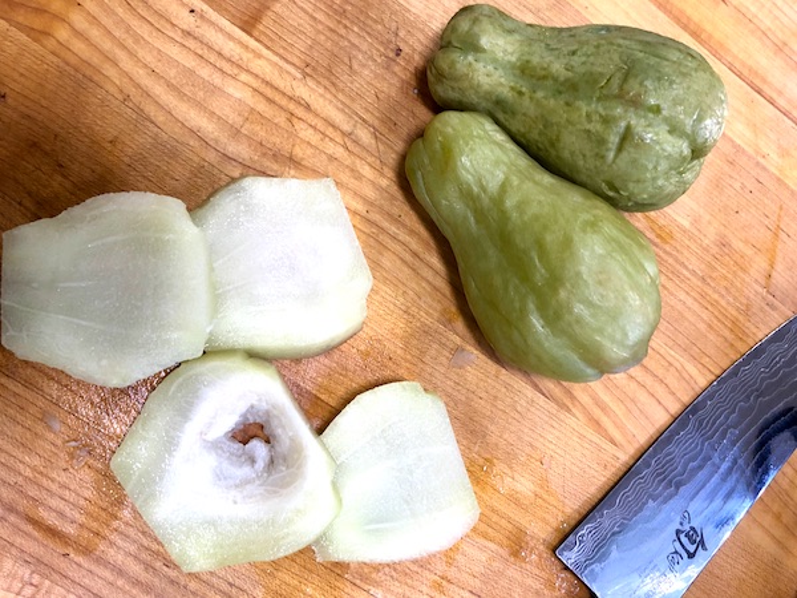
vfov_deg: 49.7
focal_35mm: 28
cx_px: 398
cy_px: 299
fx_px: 645
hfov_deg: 63.4
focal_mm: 4
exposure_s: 1/15
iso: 40
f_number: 1.8
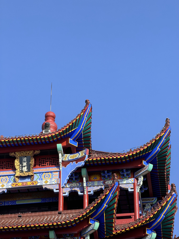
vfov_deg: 16.4
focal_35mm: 120
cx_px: 90
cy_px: 120
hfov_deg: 12.3
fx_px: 827
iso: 50
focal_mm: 15.66
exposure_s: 1/860
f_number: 2.8
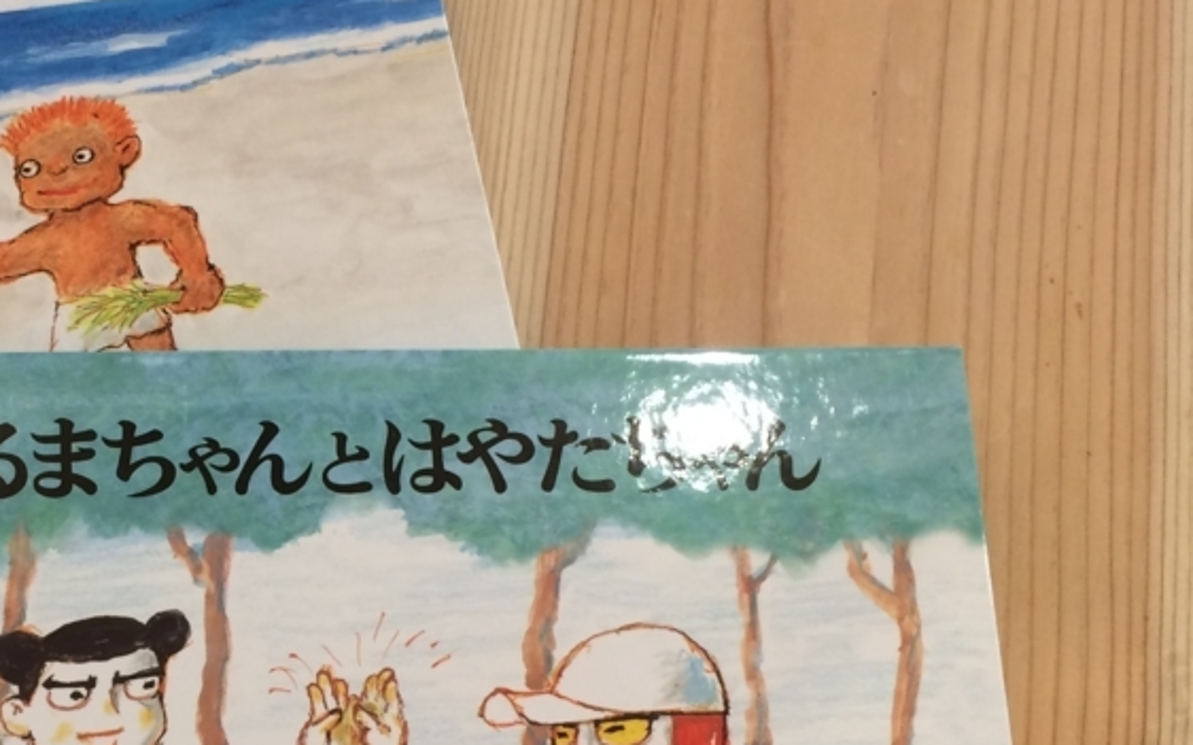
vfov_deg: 22.9
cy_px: 569
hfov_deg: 35.0
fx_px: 1820
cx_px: 225
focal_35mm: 56
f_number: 2.2
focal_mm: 4.15
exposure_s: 1/30
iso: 64
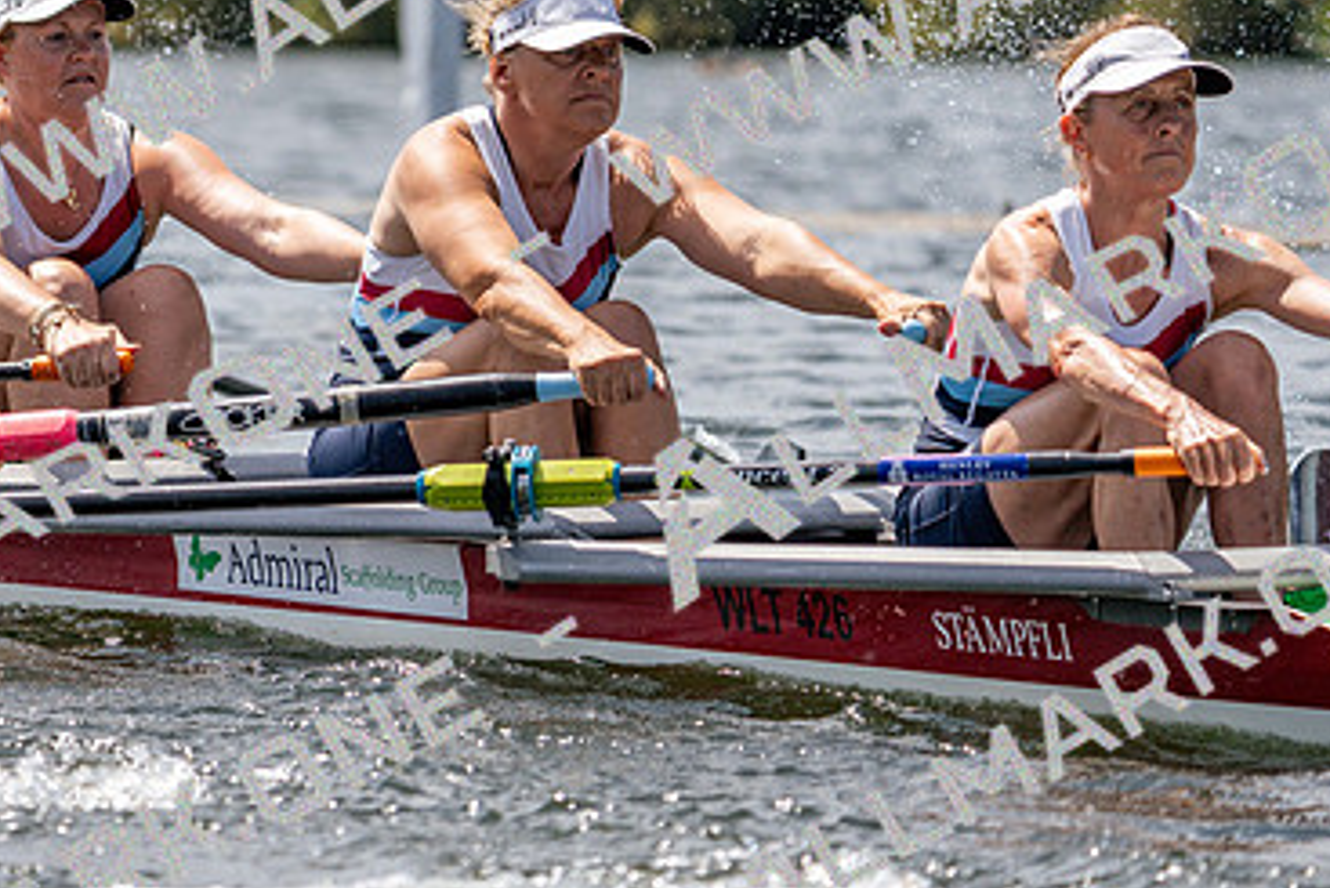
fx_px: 13268
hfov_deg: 5.7
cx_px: 344
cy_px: 266
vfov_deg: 3.8
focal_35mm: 359
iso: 250
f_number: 5.6
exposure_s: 1/2000
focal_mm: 227
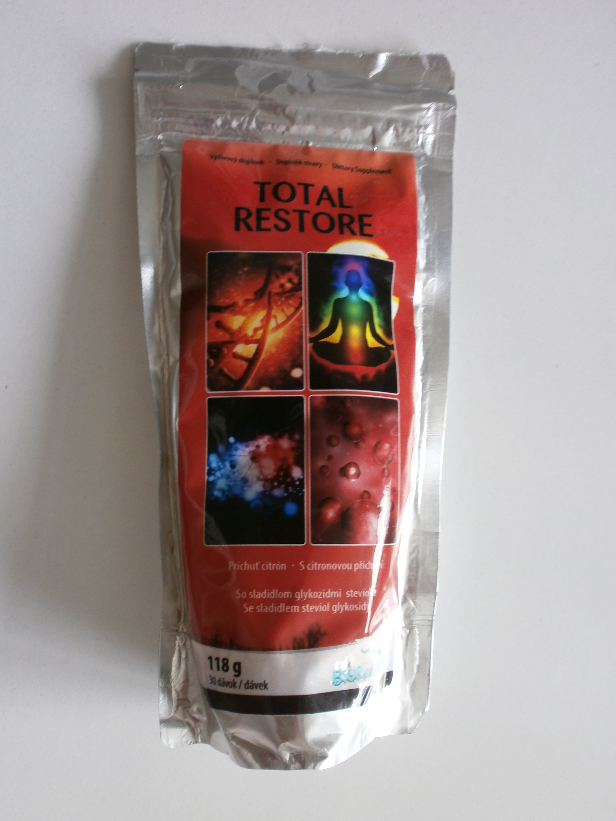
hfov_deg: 51.4
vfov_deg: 65.3
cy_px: 410
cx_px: 308
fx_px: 641
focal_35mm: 27
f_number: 2.9
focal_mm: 4.8
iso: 100
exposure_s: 1/30
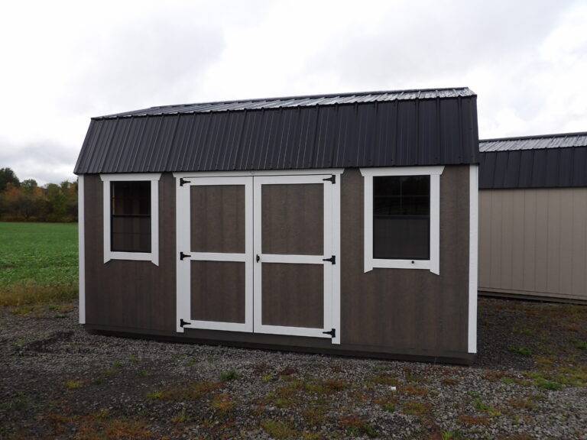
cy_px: 220
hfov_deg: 63.4
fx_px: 475
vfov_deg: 49.7
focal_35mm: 28
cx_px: 294
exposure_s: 1/551
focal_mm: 5
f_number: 3.4
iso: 100
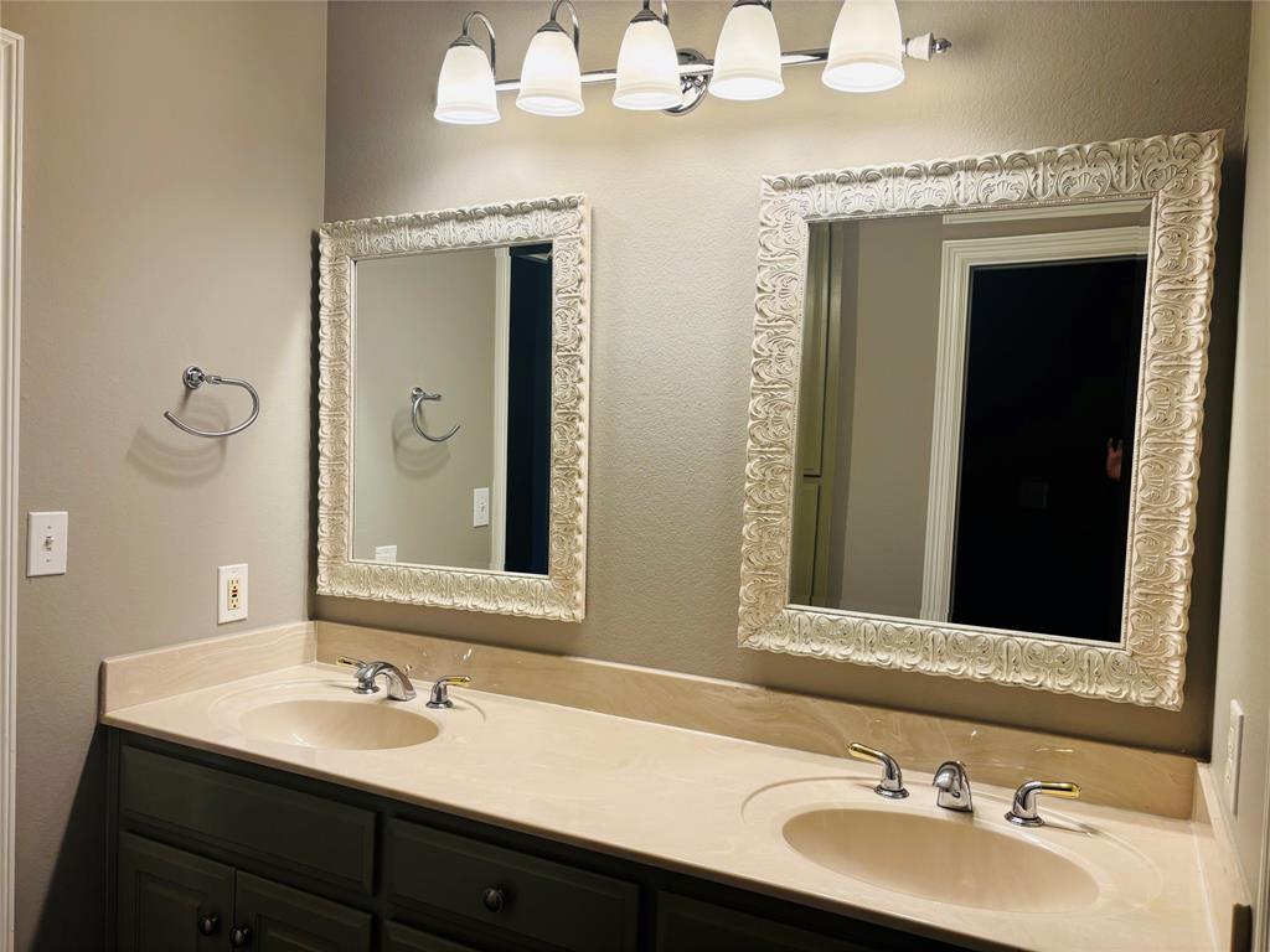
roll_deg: -2.4
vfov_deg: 53.1
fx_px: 954
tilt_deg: -2.5
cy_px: 476
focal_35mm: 26
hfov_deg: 67.3
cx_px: 635
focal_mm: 5.96
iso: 64
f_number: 1.6
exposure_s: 1/120
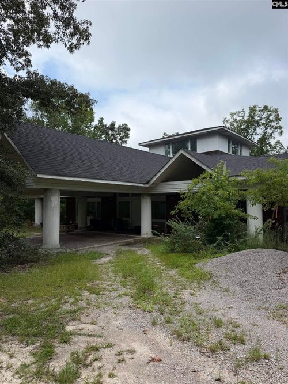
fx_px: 266
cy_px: 192
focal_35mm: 24
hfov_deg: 56.8
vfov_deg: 71.6
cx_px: 144
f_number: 1.78
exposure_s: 1/4167
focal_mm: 6.76
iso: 80
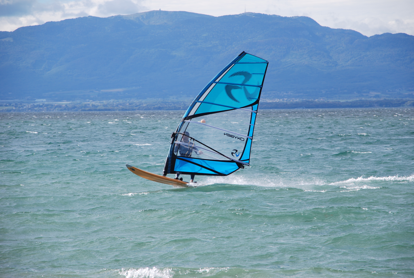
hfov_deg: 10.9
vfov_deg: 7.4
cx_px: 207
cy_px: 139
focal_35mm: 188
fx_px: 2161
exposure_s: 1/500
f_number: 5.6
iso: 125
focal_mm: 125
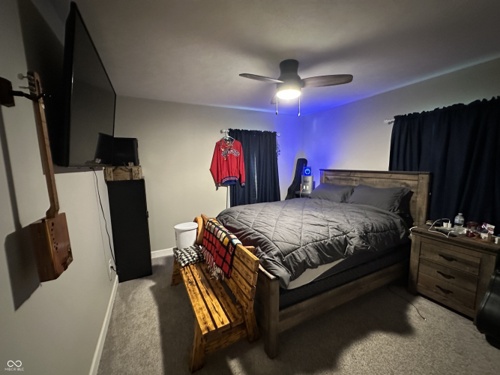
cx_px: 250
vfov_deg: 85.7
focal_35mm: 14
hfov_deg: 102.1
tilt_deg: -7.5
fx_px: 202
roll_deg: +0.4
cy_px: 188
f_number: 2.2
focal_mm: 2.22
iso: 1000
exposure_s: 1/40
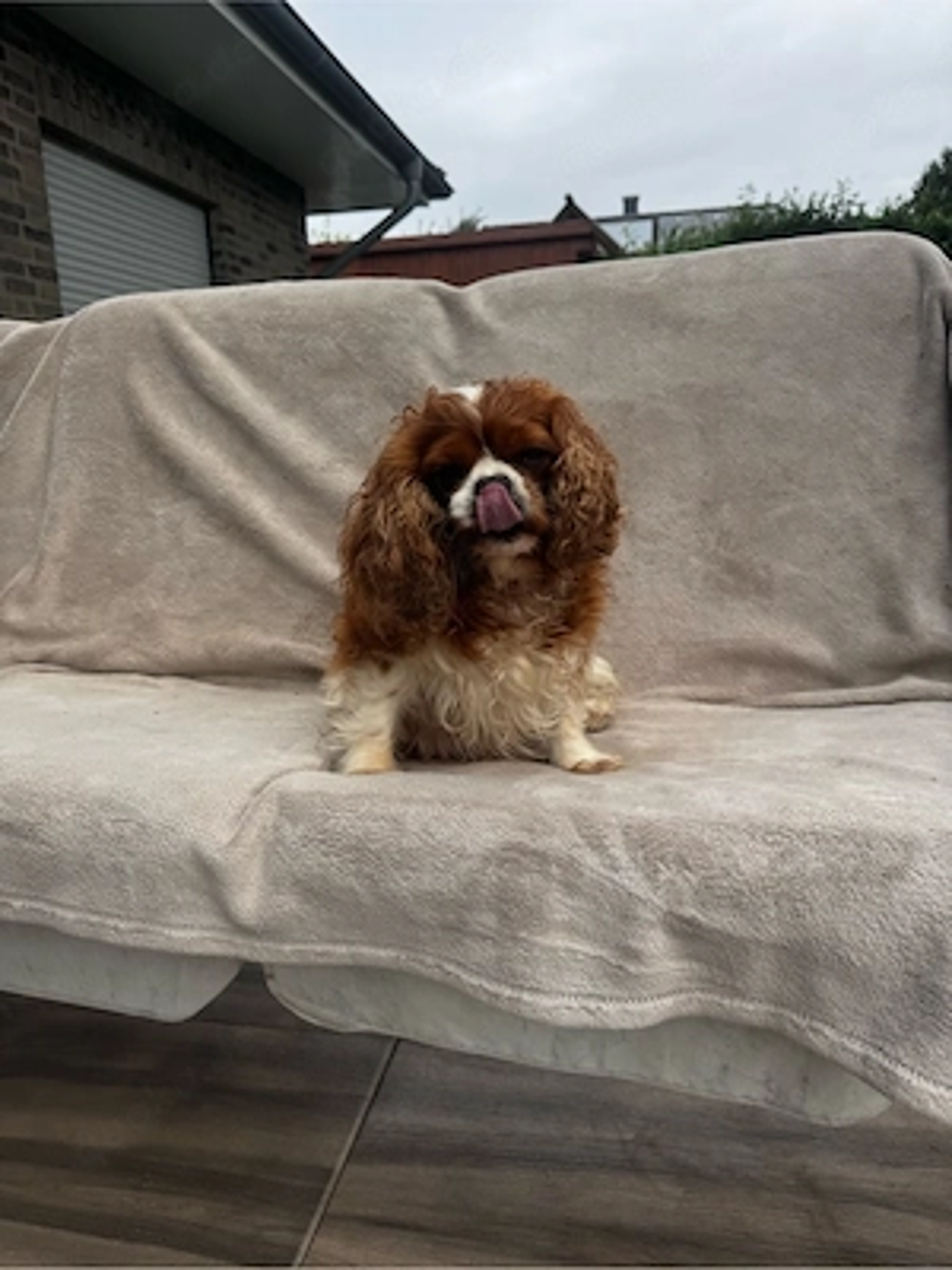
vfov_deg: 71.6
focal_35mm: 24
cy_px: 635
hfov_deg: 56.8
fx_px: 880
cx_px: 476
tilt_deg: -17.4
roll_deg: +2.3
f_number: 1.78
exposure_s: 1/966
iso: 80
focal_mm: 6.76
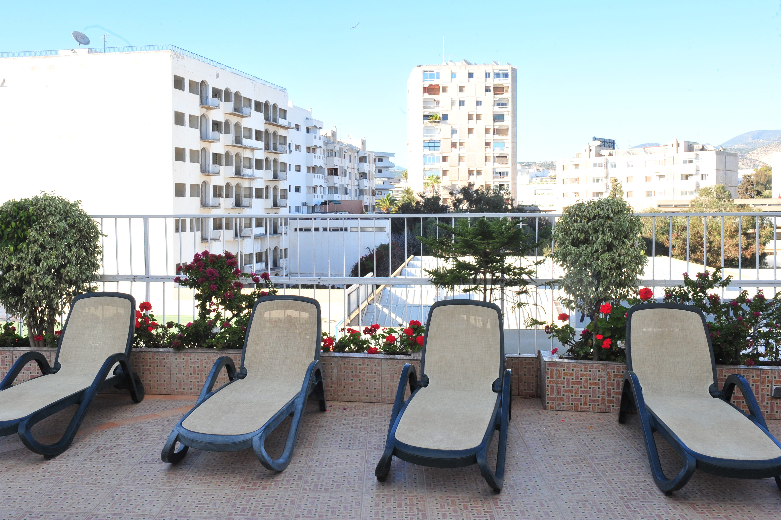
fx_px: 781
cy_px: 221
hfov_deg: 53.1
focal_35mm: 36
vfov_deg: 36.8
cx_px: 349
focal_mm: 31
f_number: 16
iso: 1000
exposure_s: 1/160
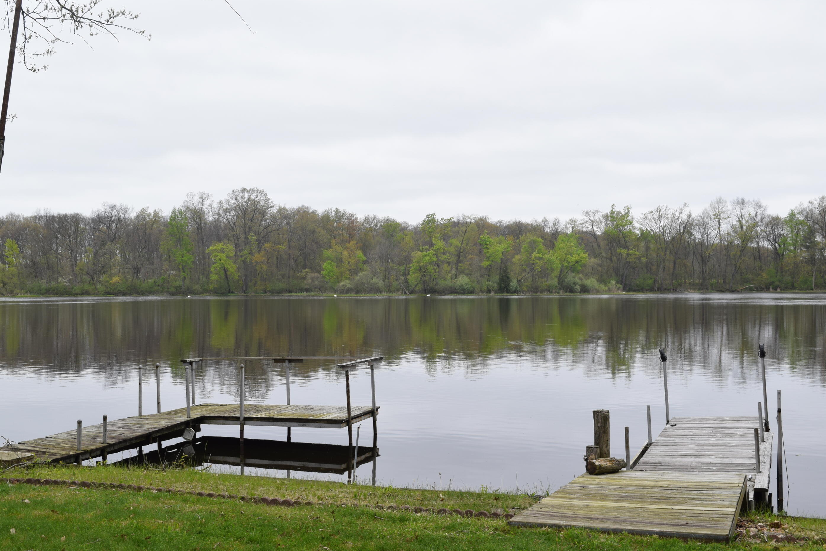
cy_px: 287
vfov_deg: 30.8
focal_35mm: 44
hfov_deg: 44.9
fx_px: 999
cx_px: 397
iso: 200
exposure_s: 1/400
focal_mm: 27
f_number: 10
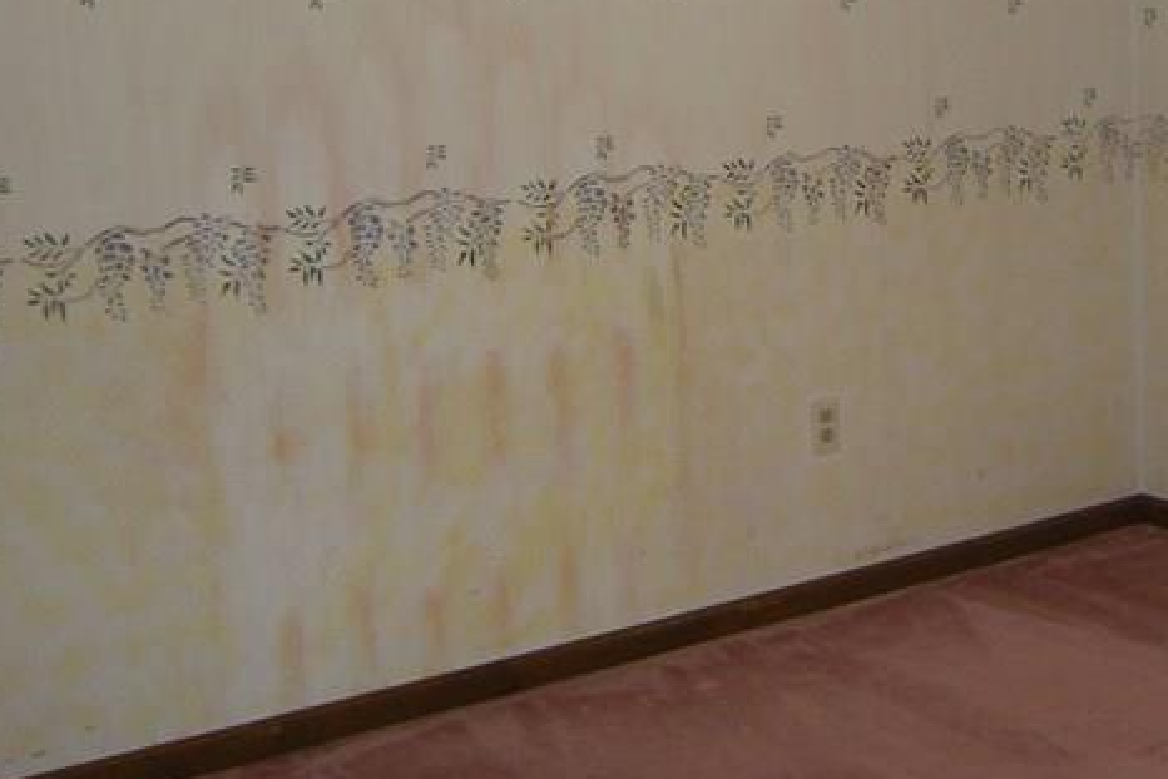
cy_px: 25
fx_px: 2077
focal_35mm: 64
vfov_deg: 20.7
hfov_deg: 30.9
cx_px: 867
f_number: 2.8
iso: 82
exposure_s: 1/56
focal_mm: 4.7
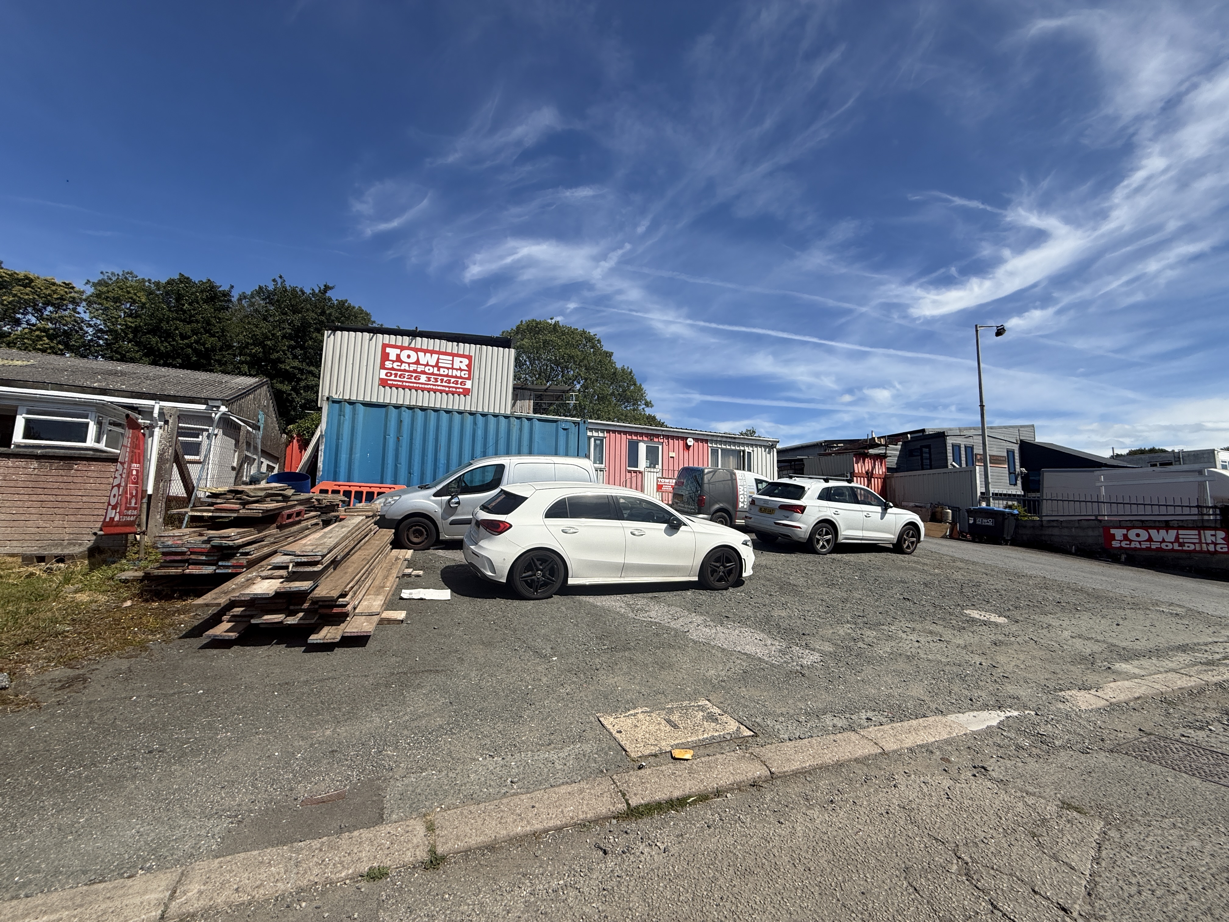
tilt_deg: +6.0
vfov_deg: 85.7
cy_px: 461
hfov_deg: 102.1
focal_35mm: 14
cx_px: 614
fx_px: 497
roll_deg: -1.6
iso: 50
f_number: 2.2
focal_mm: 2.22
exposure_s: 1/2976
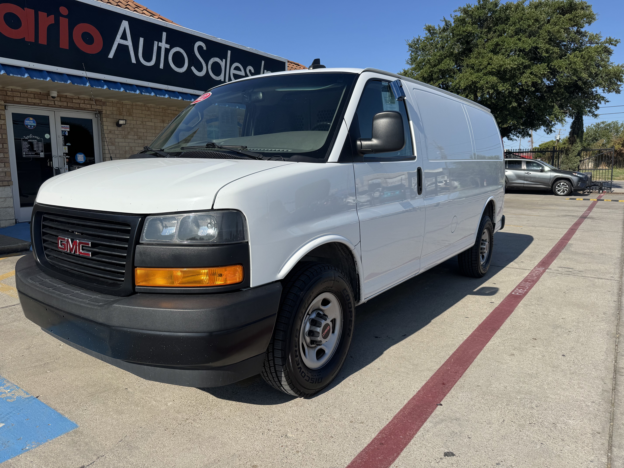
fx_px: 433
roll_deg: -0.5
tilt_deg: -10.0
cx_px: 312
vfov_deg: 56.8
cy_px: 234
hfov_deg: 71.6
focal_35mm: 24
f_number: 1.78
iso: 80
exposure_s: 1/5814
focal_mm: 6.76
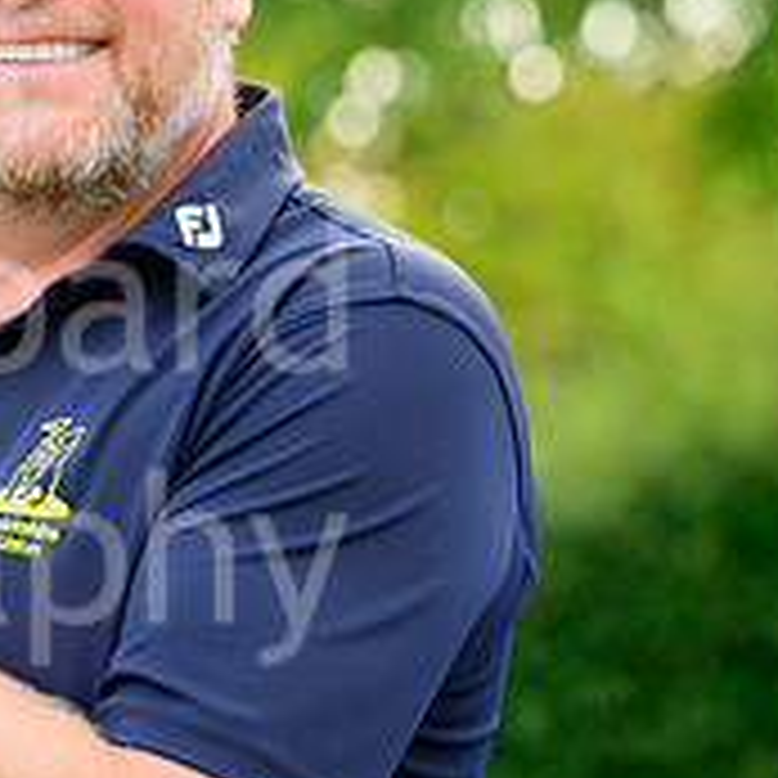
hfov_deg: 5.8
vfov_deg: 5.8
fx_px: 7628
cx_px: -225
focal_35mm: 300
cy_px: 340
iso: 200
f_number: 4
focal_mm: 105
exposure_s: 1/250
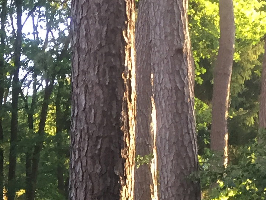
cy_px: 268
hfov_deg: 13.6
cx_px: -216
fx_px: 999
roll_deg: +0.1
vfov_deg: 11.1
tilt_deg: +0.2
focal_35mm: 130
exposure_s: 1/33
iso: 50
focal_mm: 4.15
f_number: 2.2
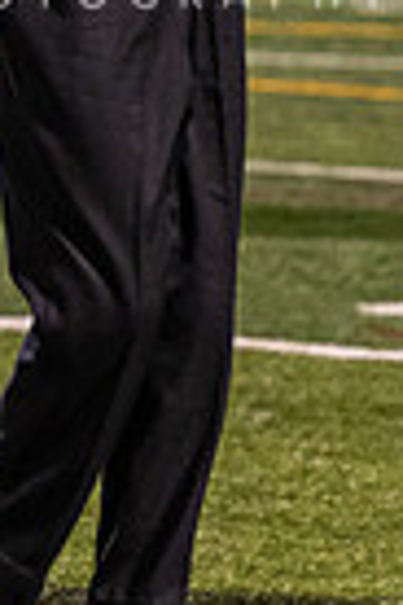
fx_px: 16690
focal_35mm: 994
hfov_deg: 1.4
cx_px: 80
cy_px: 57
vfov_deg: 2.1
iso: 3200
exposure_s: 1/200
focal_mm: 150
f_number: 4
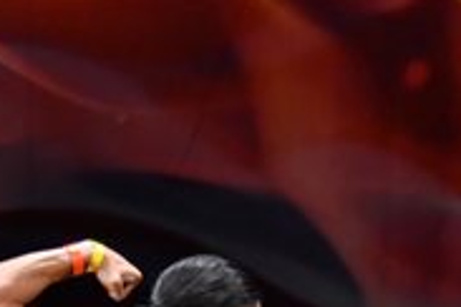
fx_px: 10974
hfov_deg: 2.4
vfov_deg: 1.6
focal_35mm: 857
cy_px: 642
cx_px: 112
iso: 3200
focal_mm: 135
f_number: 5.6
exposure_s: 1/400
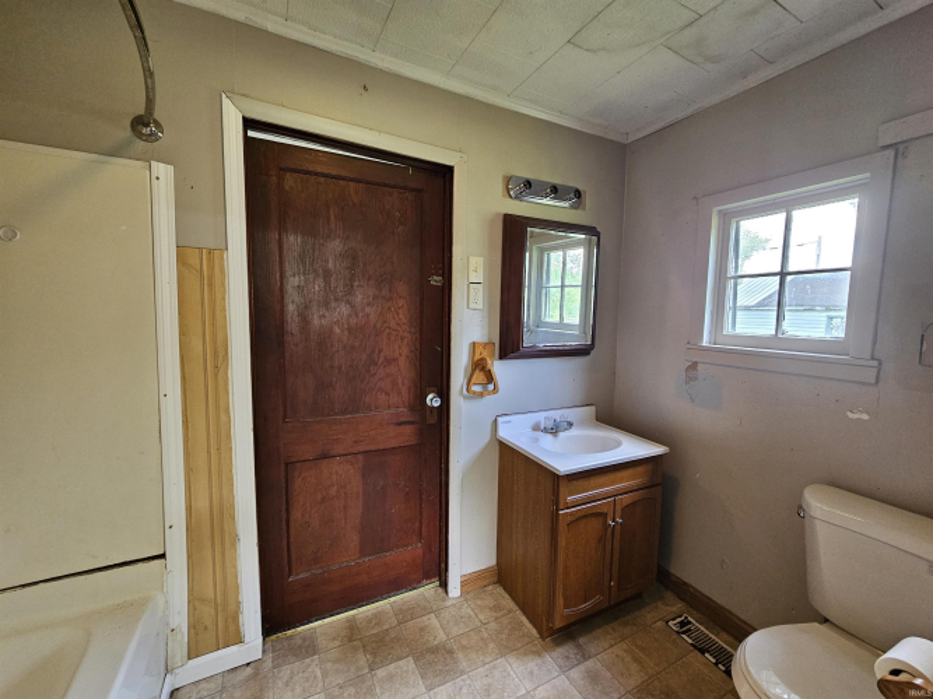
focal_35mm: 13
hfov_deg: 106.2
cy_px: 350
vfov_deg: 89.9
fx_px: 350
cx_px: 466
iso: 320
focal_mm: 2.2
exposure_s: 1/40
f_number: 2.2
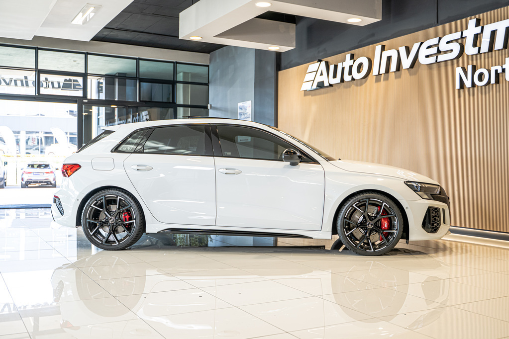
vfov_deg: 34.2
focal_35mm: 39
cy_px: 170
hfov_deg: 49.6
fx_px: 551
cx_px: 254
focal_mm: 39
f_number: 2.8
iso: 400
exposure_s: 1/125
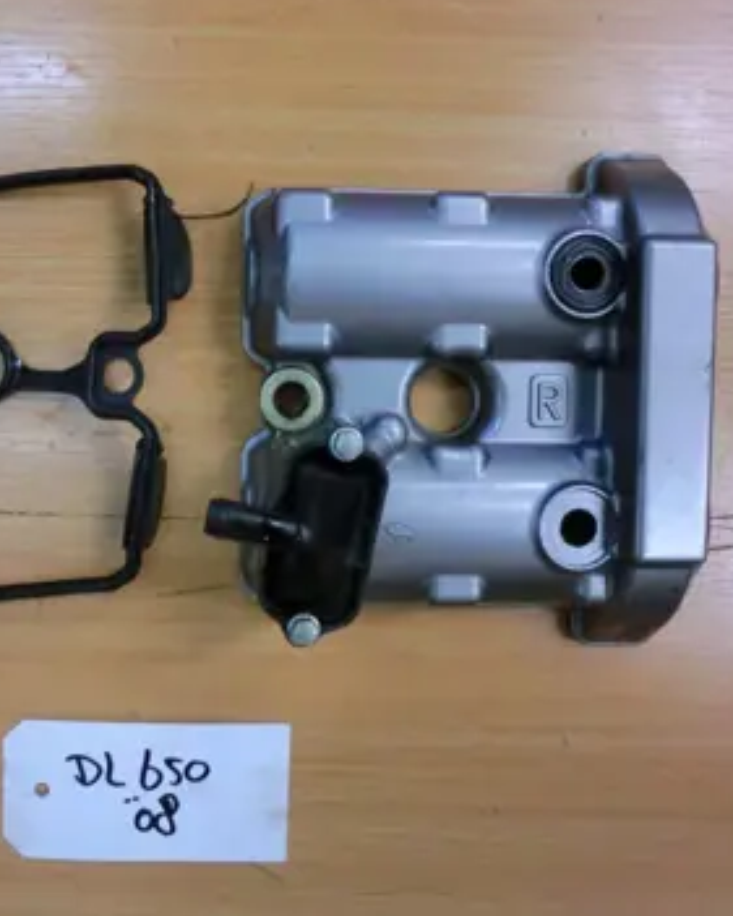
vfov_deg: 50.3
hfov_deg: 40.3
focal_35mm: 36
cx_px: 209
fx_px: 976
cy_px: 449
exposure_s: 1/60
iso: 320
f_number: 3.2
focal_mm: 4.9
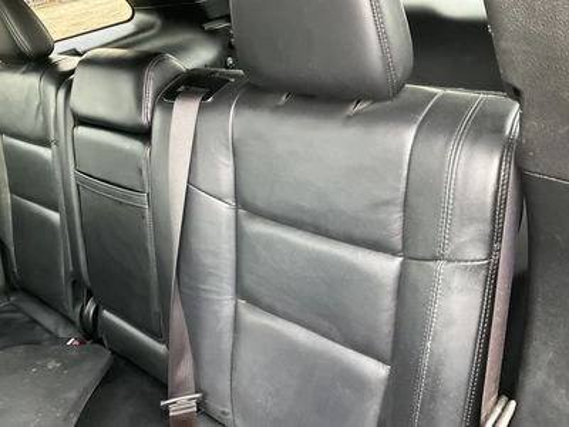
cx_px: 284
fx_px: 477
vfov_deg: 48.2
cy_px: 214
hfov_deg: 61.7
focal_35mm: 29
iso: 320
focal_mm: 3
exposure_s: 1/45
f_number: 1.8
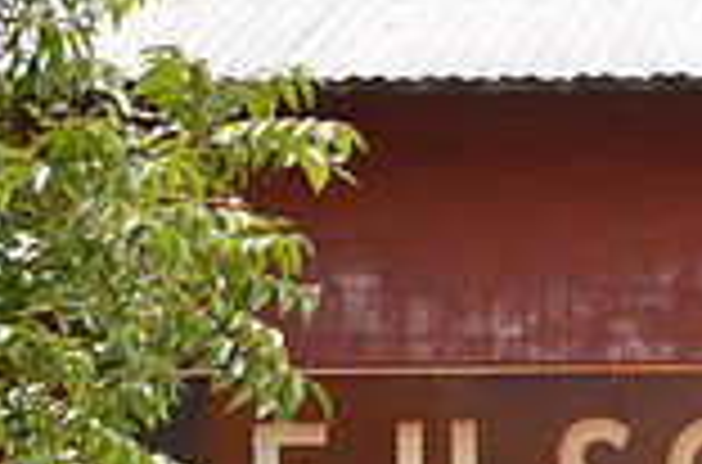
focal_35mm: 279
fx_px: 5424
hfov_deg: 7.2
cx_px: 1156
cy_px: 527
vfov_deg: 4.9
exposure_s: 1/250
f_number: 5.6
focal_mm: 50
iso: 100
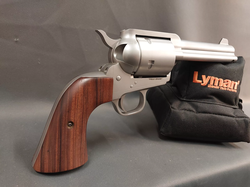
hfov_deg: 65.3
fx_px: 195
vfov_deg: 51.4
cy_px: 94
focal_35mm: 27
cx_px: 125
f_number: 1.8
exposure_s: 1/33.3
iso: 400
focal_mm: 4
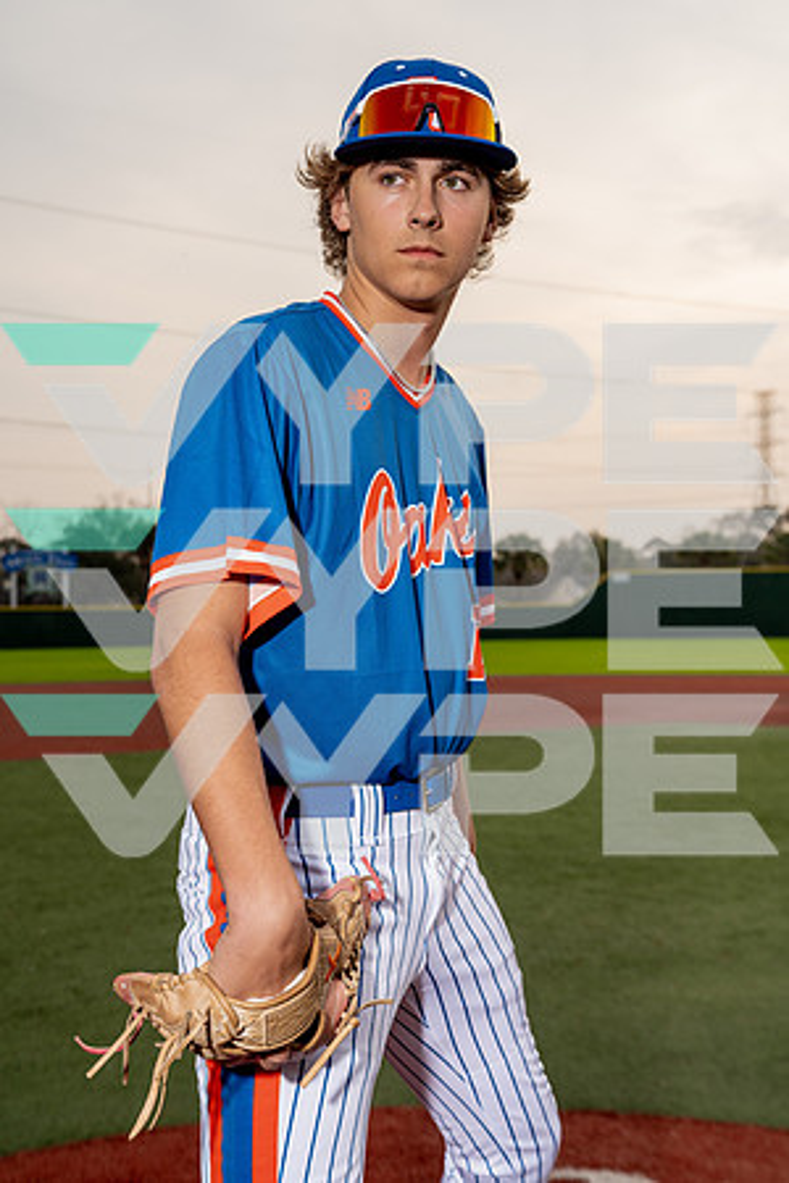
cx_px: 394
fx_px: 1512
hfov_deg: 29.2
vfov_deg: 42.7
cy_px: 592
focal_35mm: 46
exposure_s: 1/250
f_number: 5.6
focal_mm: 46
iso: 250
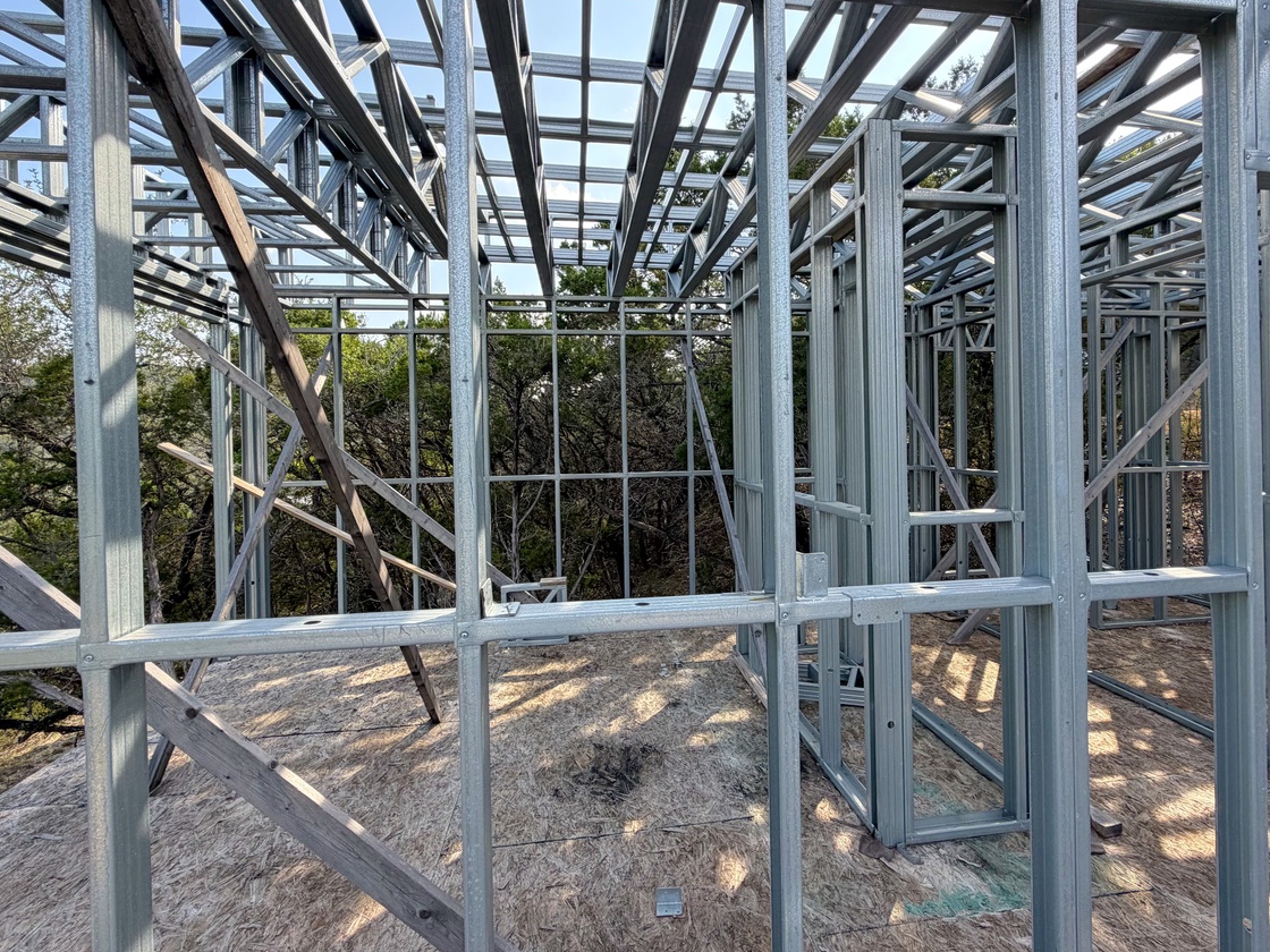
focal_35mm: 18
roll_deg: +1.3
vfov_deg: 71.5
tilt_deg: +0.1
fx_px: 660
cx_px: 679
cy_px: 441
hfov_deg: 87.6
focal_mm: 2.22
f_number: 2.2
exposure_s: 1/502
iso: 64
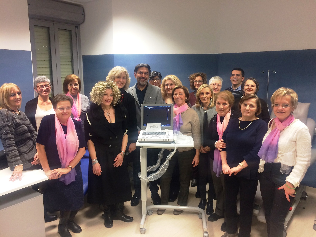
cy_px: 118
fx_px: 265
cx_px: 158
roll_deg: -0.5
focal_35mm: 29
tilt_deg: -11.6
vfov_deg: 48.2
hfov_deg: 61.7
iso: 125
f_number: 2.2
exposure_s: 1/33
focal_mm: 4.15
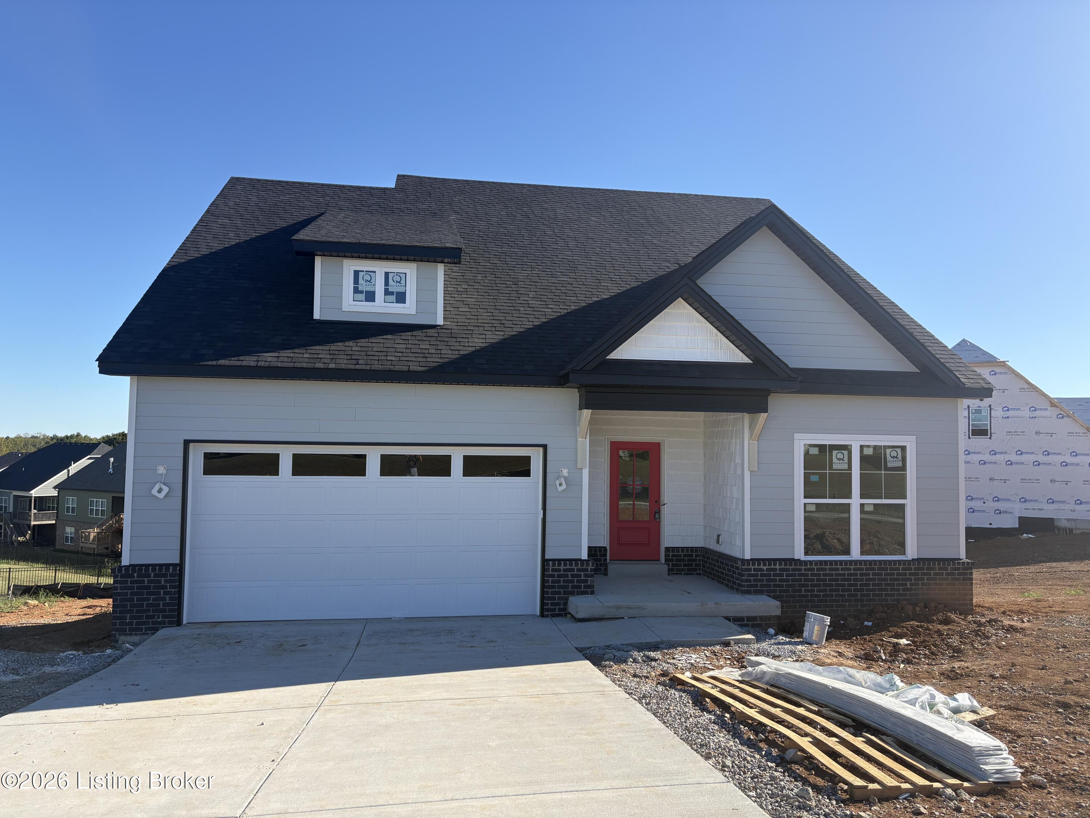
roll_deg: -0.4
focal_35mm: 26
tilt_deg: +3.6
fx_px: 819
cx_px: 545
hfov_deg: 67.3
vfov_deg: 53.1
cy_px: 409
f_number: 1.6
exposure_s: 1/2364
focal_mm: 5.96
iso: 50
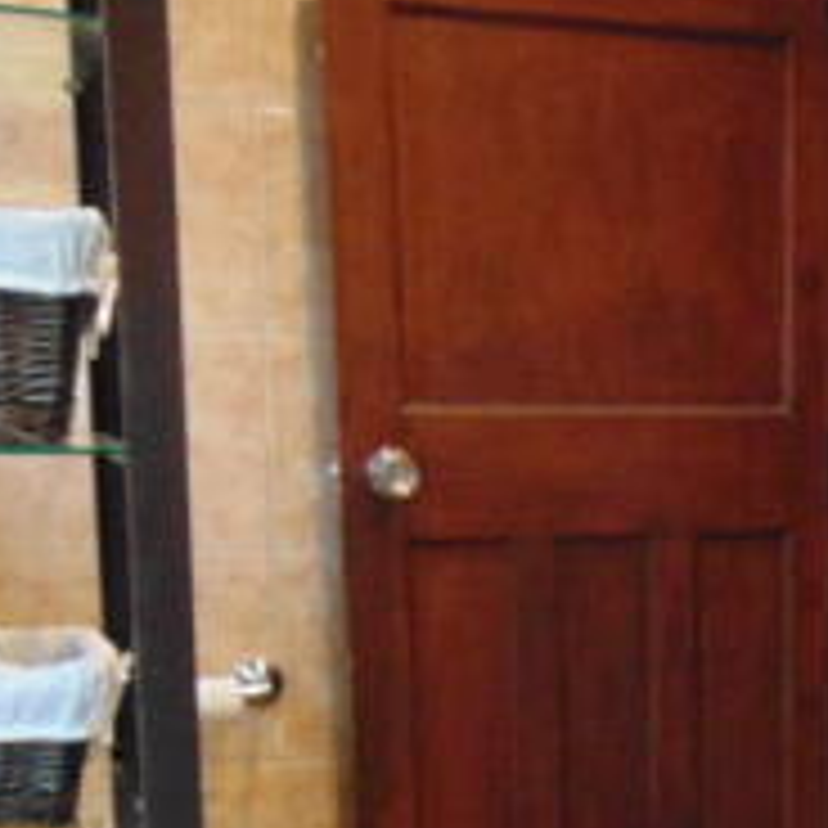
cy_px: 803
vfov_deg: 23.7
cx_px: 857
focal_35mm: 70
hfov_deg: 23.5
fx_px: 1894
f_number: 3
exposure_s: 1/30
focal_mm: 4.5
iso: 400
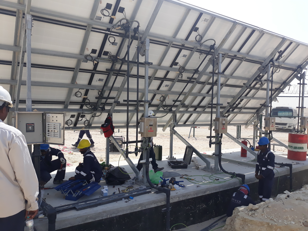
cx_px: 154
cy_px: 116
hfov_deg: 65.3
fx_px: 240
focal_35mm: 27
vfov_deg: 51.4
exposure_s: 1/1692
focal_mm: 3.71
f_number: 1.7
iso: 40
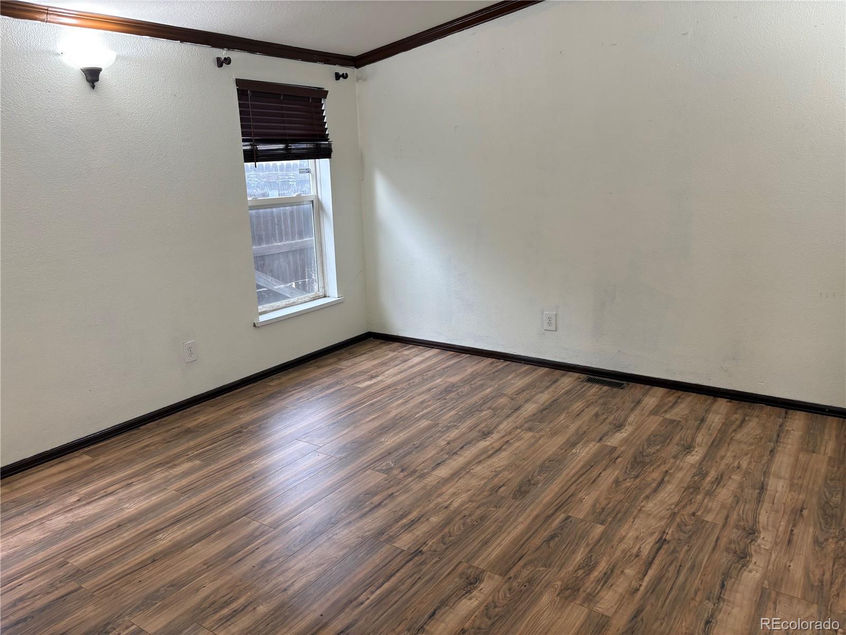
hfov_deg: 67.3
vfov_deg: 53.1
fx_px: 635
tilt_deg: -15.0
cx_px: 423
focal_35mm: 26
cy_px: 318
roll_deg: +1.3
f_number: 1.6
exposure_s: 1/60
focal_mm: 5.96
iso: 80
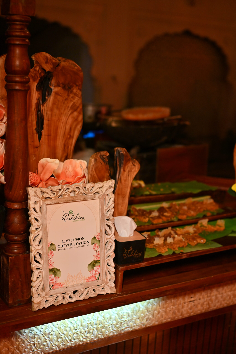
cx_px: 118
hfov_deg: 27.0
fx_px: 492
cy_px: 177
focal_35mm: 50
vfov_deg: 39.6
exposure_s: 1/500
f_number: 2.2
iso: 450
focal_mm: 50
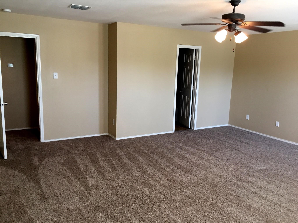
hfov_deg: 61.7
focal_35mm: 29
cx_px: 149
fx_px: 250
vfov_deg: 48.2
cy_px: 112
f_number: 2.2
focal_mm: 4.15
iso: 80
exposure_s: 1/30
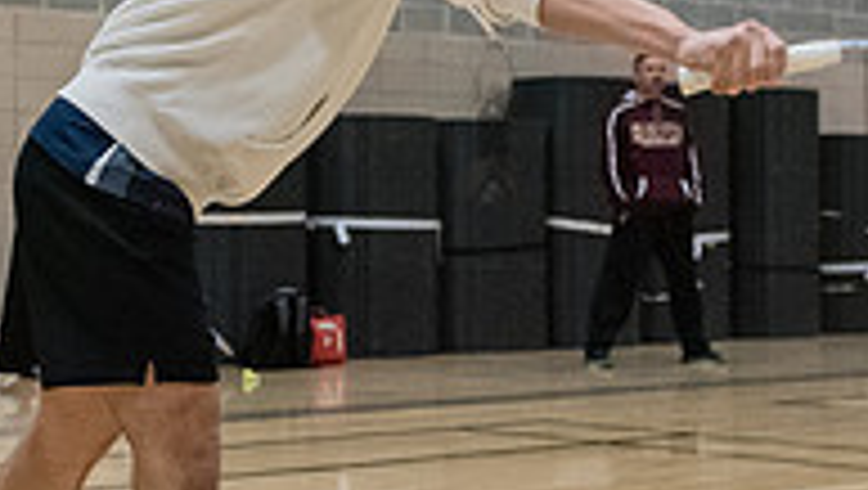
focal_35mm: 94
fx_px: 2166
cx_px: 216
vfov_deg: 12.9
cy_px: 134
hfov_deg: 22.5
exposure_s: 1/400
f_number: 3.5
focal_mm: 24
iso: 8000
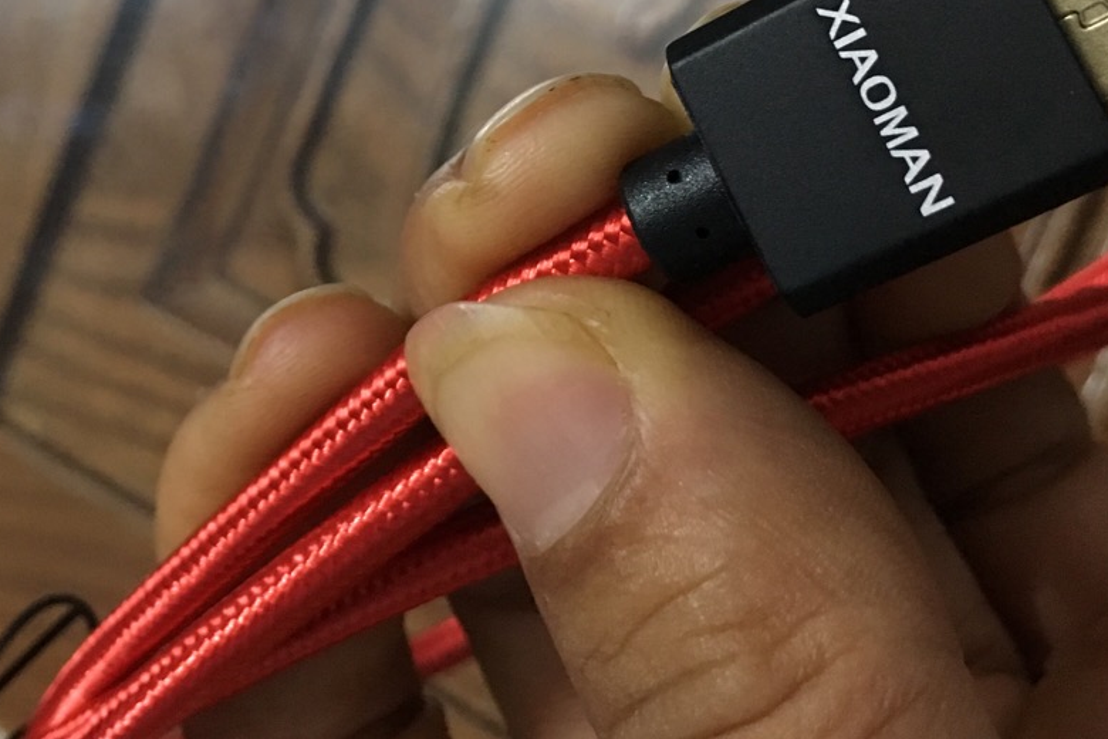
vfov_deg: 25.2
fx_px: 1600
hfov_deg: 38.0
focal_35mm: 52
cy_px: 68
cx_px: 445
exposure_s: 1/17
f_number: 2.2
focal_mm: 4.15
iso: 200
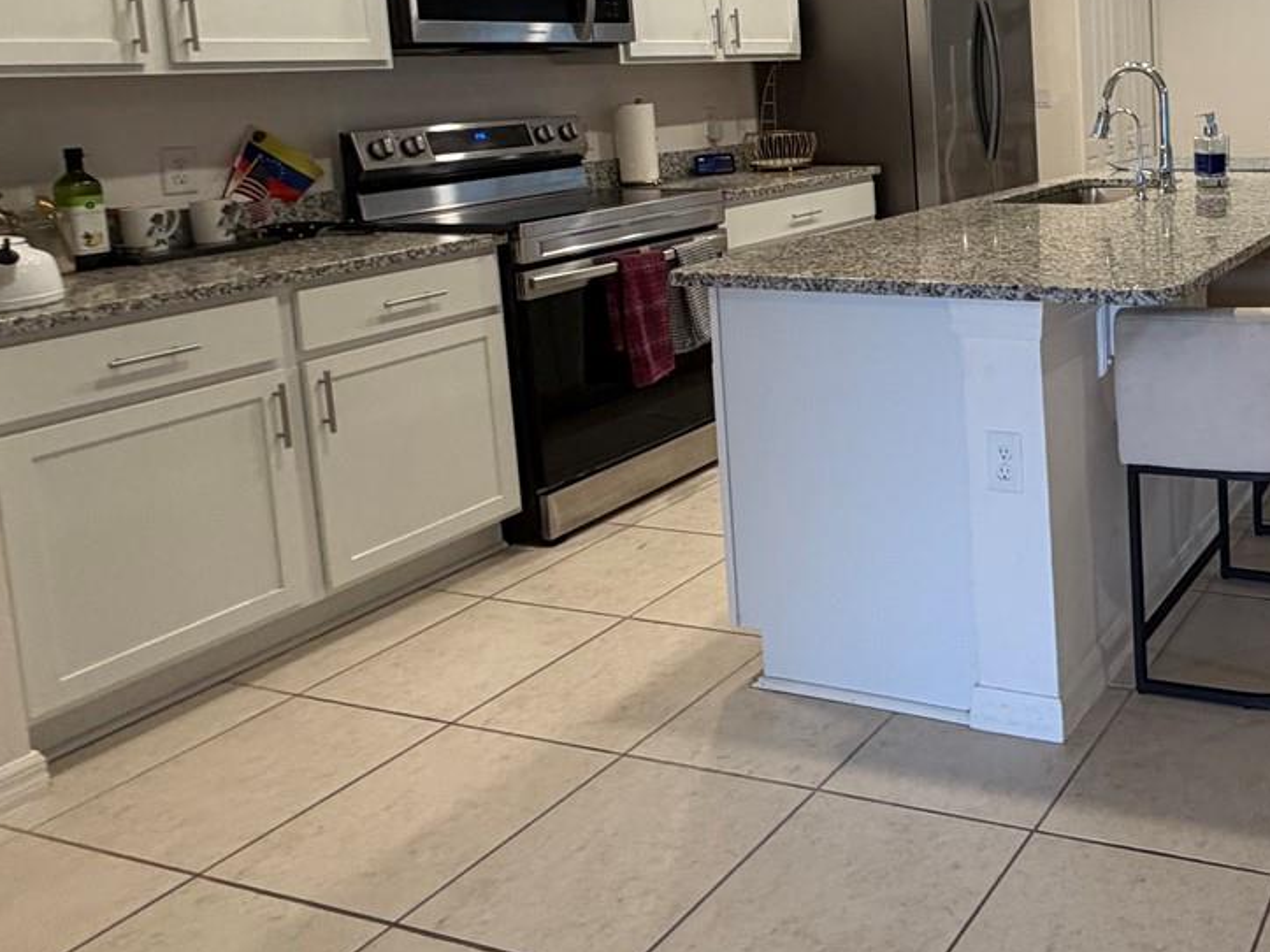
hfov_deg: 48.3
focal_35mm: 31
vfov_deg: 42.8
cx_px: 1265
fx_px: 1137
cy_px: 158
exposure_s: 1/60
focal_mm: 2.22
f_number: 2.2
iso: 200
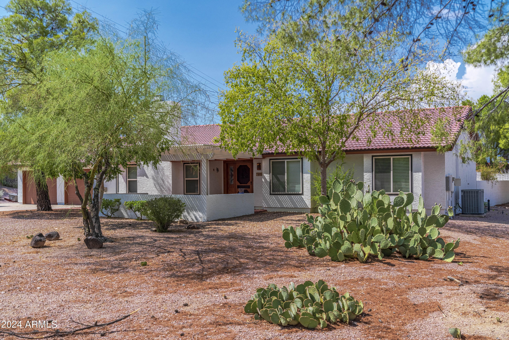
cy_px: 170
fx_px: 523
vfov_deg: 36.0
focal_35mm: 37
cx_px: 254
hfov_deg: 51.9
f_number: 8
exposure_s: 1/8000
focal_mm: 37
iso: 250
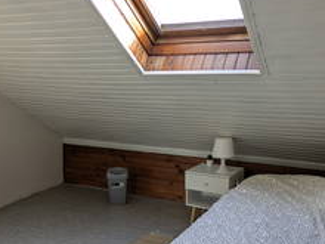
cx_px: 155
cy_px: 177
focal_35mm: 41
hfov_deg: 45.8
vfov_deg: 34.5
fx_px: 385
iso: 39
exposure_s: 1/50
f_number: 1.89
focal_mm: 5.43
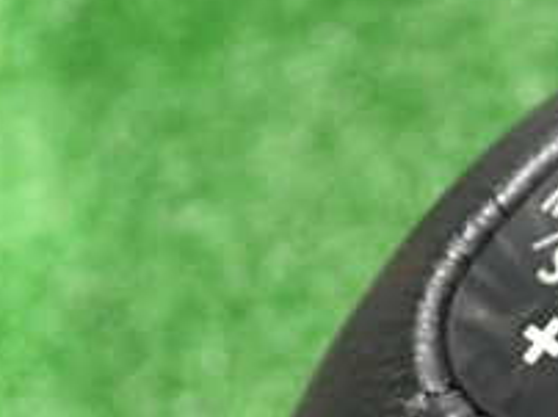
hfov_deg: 17.7
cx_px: 633
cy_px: 489
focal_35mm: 107
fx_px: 1723
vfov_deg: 13.5
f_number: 2.5
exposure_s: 1/15
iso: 800
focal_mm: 6.37
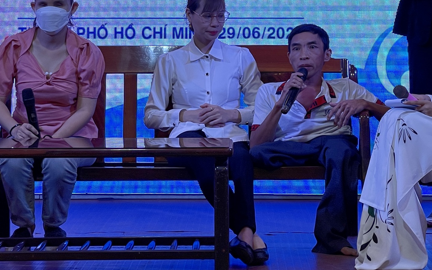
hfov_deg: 16.7
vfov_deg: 10.4
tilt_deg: +1.7
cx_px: 204
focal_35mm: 125
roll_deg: +0.6
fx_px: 1472
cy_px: -8
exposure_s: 1/100
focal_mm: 7.5
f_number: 2.2
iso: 32
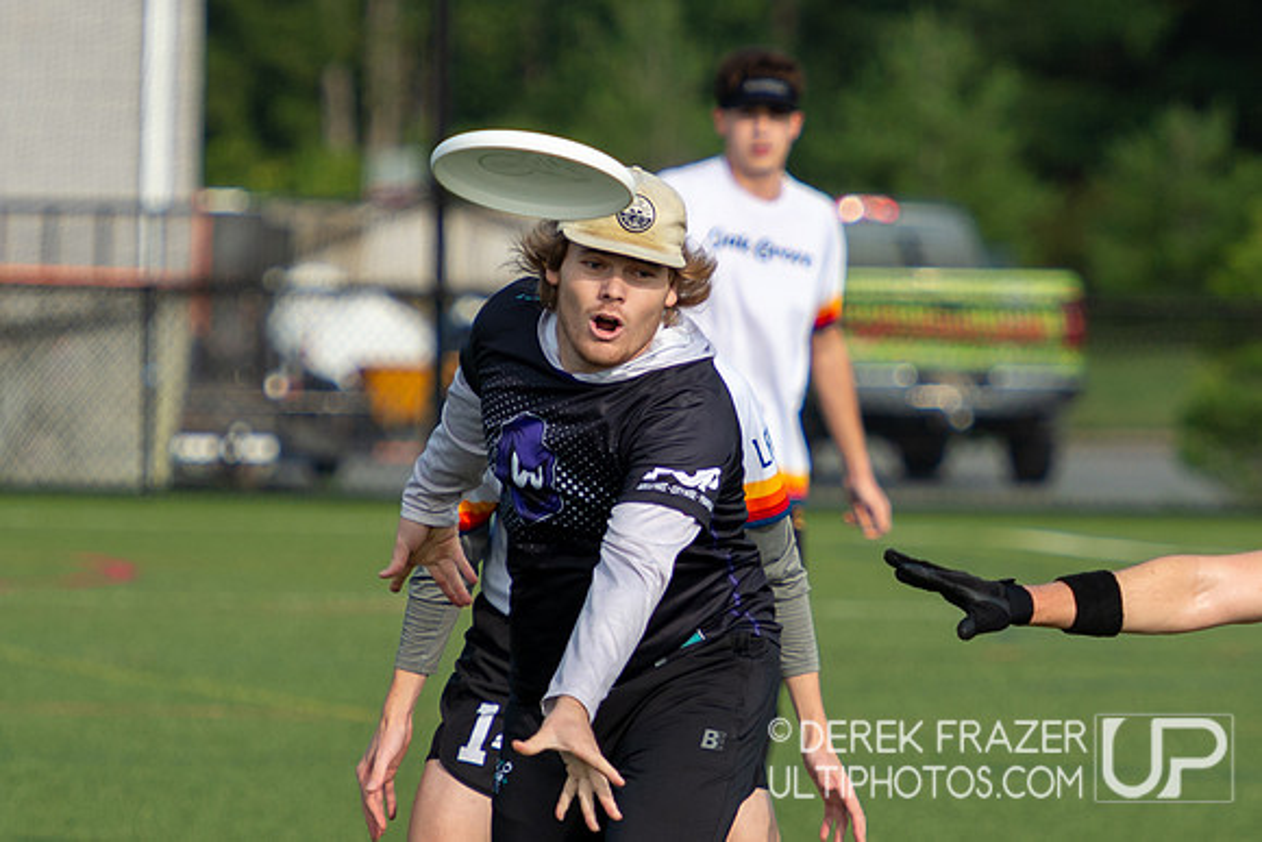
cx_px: 683
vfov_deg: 2.5
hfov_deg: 3.8
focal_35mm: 549
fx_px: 19266
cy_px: 432
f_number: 5.6
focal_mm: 280
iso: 320
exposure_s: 1/1250
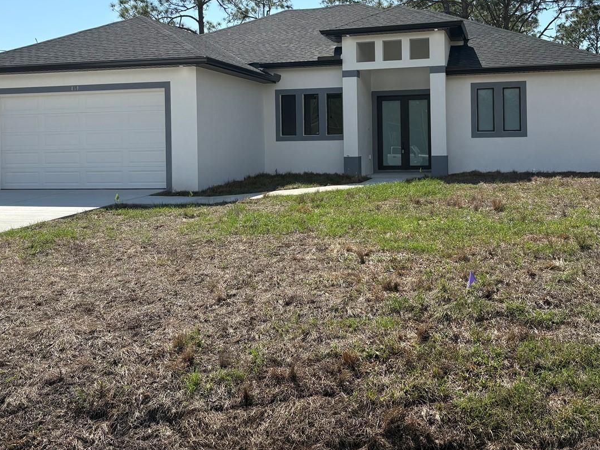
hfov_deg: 47.7
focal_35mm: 39
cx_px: 348
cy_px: 136
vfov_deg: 36.3
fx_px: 676
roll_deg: +1.2
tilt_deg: +0.8
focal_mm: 5.96
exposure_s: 1/3831
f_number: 1.6
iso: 50
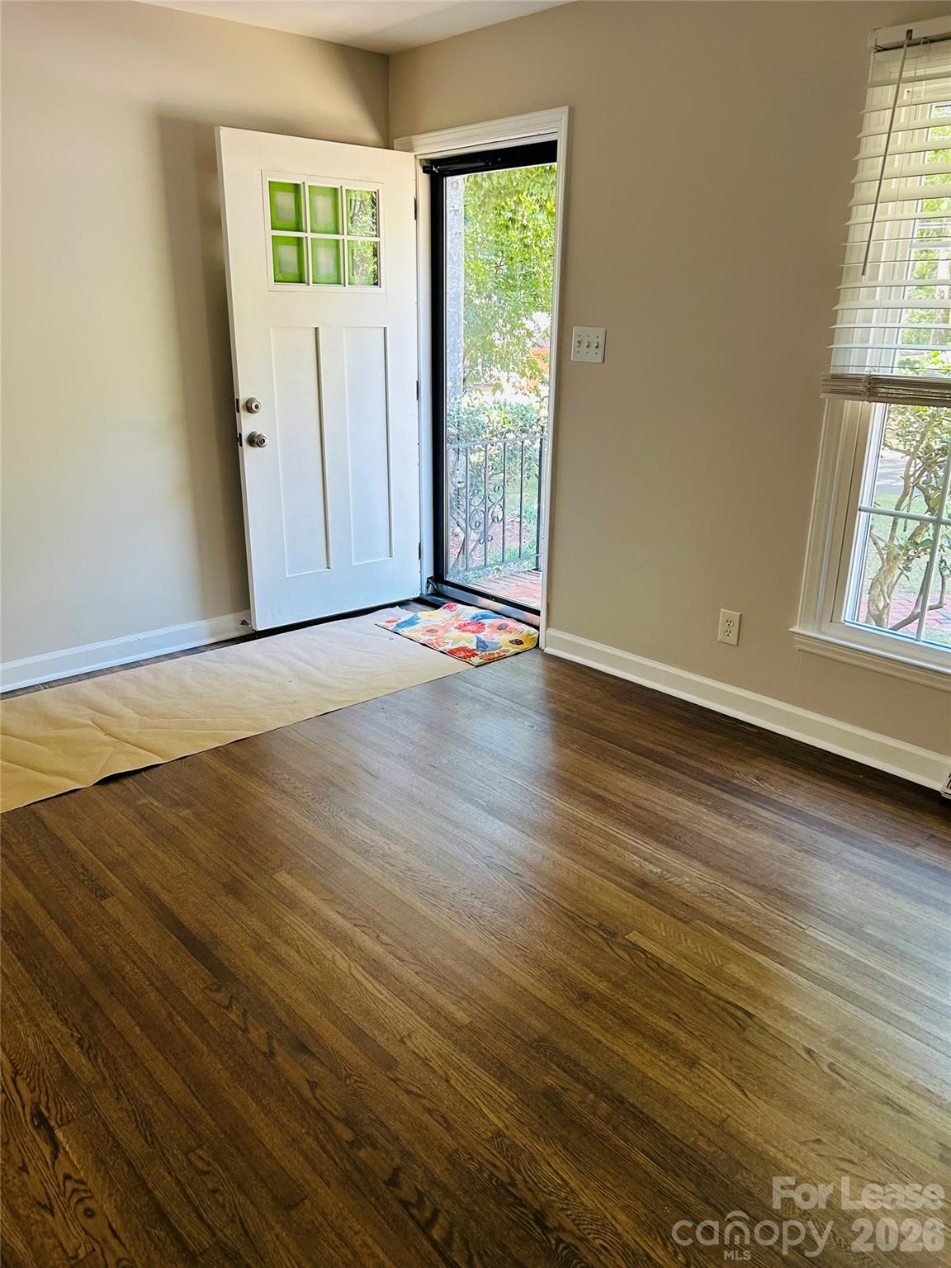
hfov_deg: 53.1
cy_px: 634
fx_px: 952
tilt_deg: -19.4
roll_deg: -1.0
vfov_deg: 67.3
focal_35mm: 26
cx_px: 476
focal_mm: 5.7
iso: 125
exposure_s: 1/94
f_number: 1.5
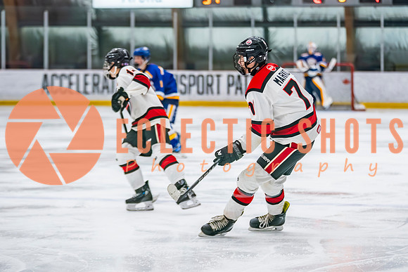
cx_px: 247
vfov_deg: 7.6
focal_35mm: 180
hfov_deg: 11.4
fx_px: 2045
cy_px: 111
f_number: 2.8
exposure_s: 1/640
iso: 1600
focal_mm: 125
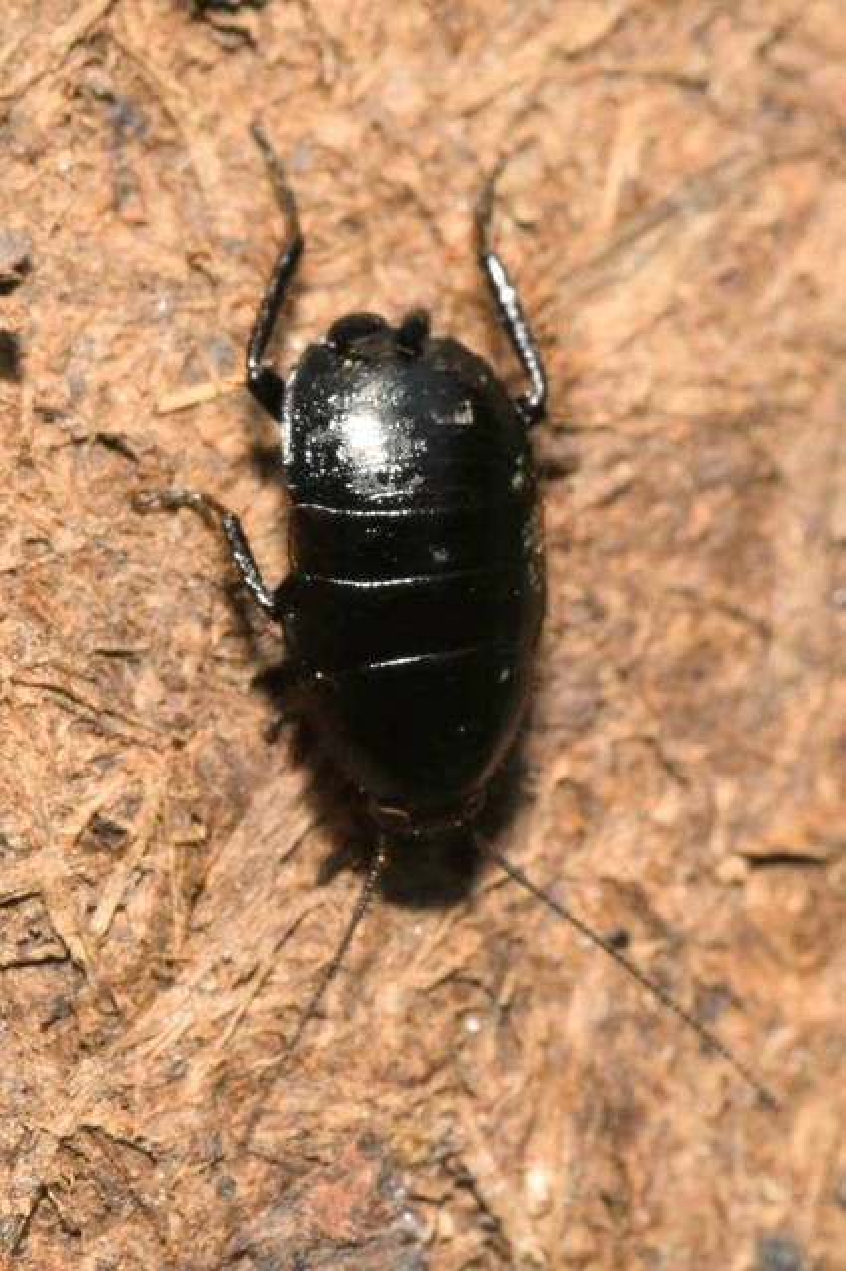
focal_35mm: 158
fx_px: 5557
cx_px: 423
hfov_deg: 8.7
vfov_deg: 13.0
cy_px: 636
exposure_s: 1/60
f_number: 32
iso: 100
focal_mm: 105
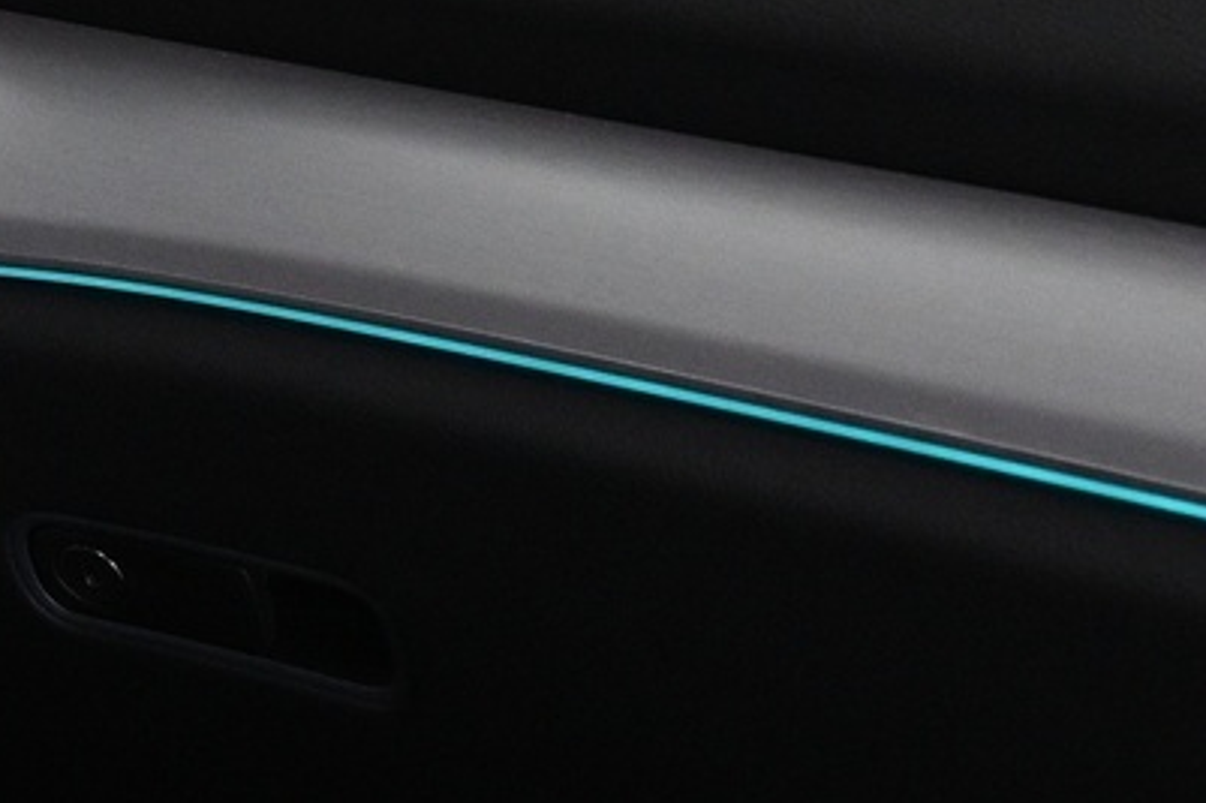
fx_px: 3248
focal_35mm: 97
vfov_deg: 13.9
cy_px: 9
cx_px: -349
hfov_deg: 19.5
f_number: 3.5
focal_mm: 16
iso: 1600
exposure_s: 1/50
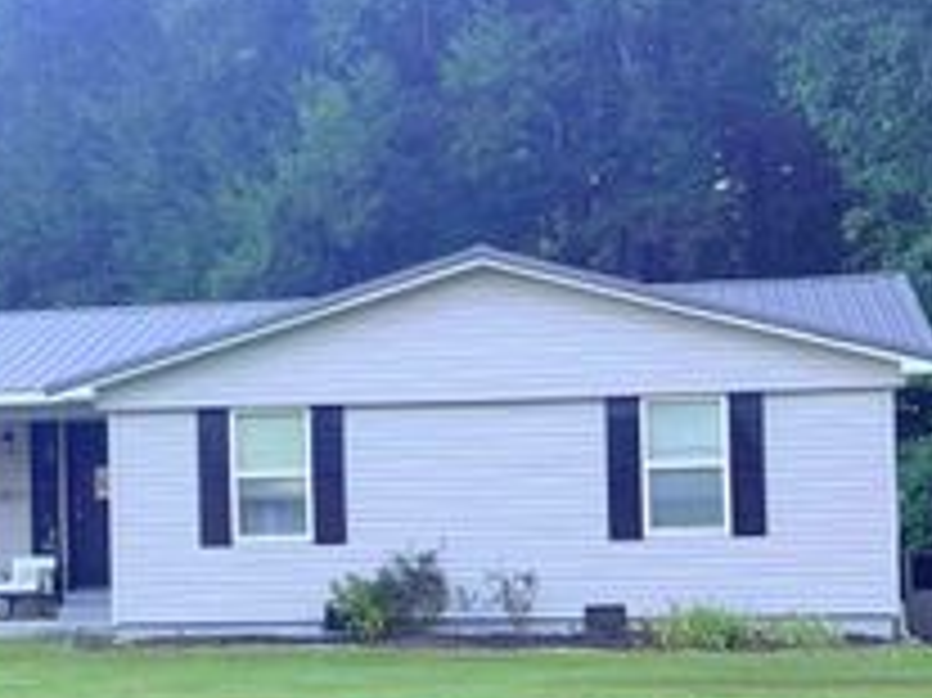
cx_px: -23
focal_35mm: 116
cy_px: 457
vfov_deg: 12.7
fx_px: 3121
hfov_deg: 16.6
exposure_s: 1/484
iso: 80
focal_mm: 6.76
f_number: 1.78
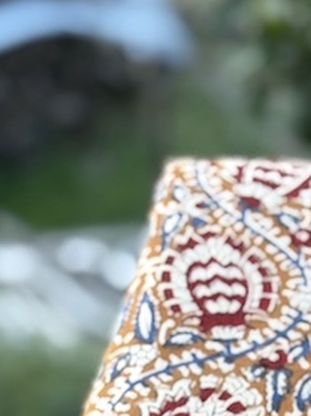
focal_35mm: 172
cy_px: 678
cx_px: 436
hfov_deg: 8.5
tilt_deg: -52.5
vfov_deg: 10.9
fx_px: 2064
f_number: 1.78
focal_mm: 6.76
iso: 64
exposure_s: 1/370
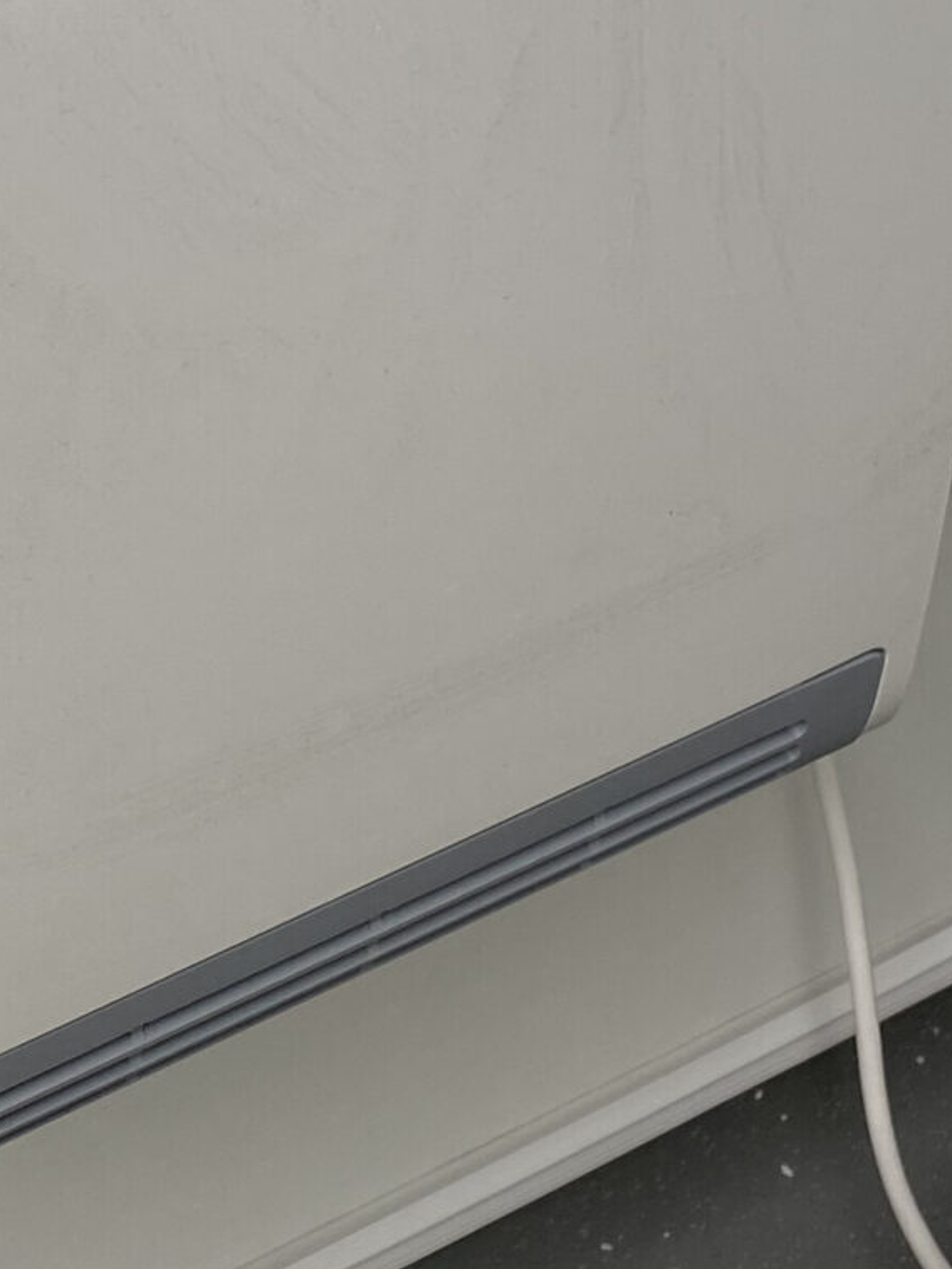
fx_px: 3227
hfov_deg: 16.8
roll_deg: -3.7
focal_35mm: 88
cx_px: 529
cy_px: -393
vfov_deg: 20.3
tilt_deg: -31.5
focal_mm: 4.25
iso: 40
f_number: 1.8
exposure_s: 1/121
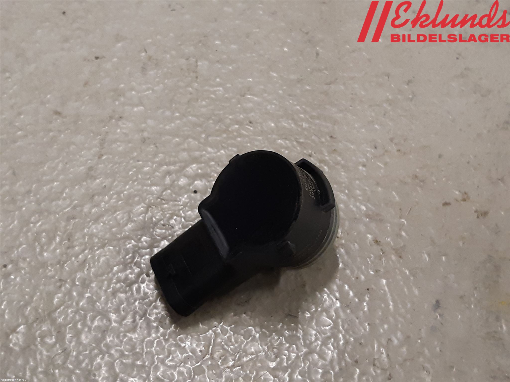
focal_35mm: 26
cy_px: 191
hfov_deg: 67.3
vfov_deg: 53.1
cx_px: 255
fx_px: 383
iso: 200
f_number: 1.7
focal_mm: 3.93
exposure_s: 1/50
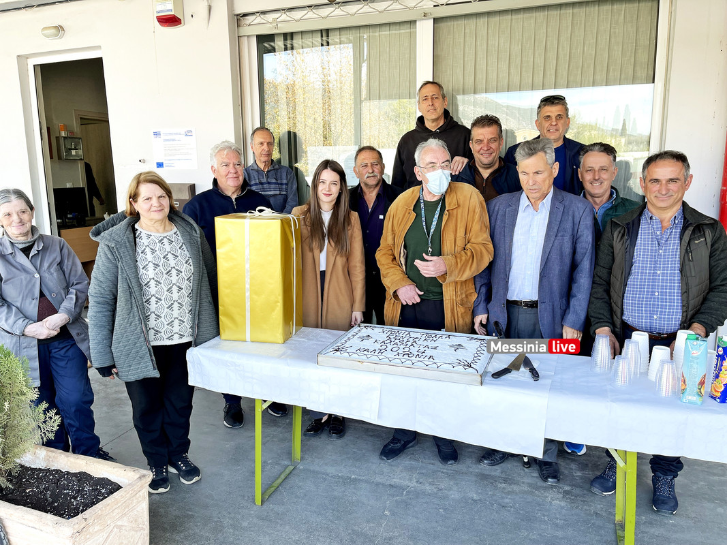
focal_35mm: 25
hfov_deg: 69.4
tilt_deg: -10.5
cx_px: 364
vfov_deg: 54.9
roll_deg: +0.4
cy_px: 272
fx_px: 525
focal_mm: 5.1
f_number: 1.6
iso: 32
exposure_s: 1/221
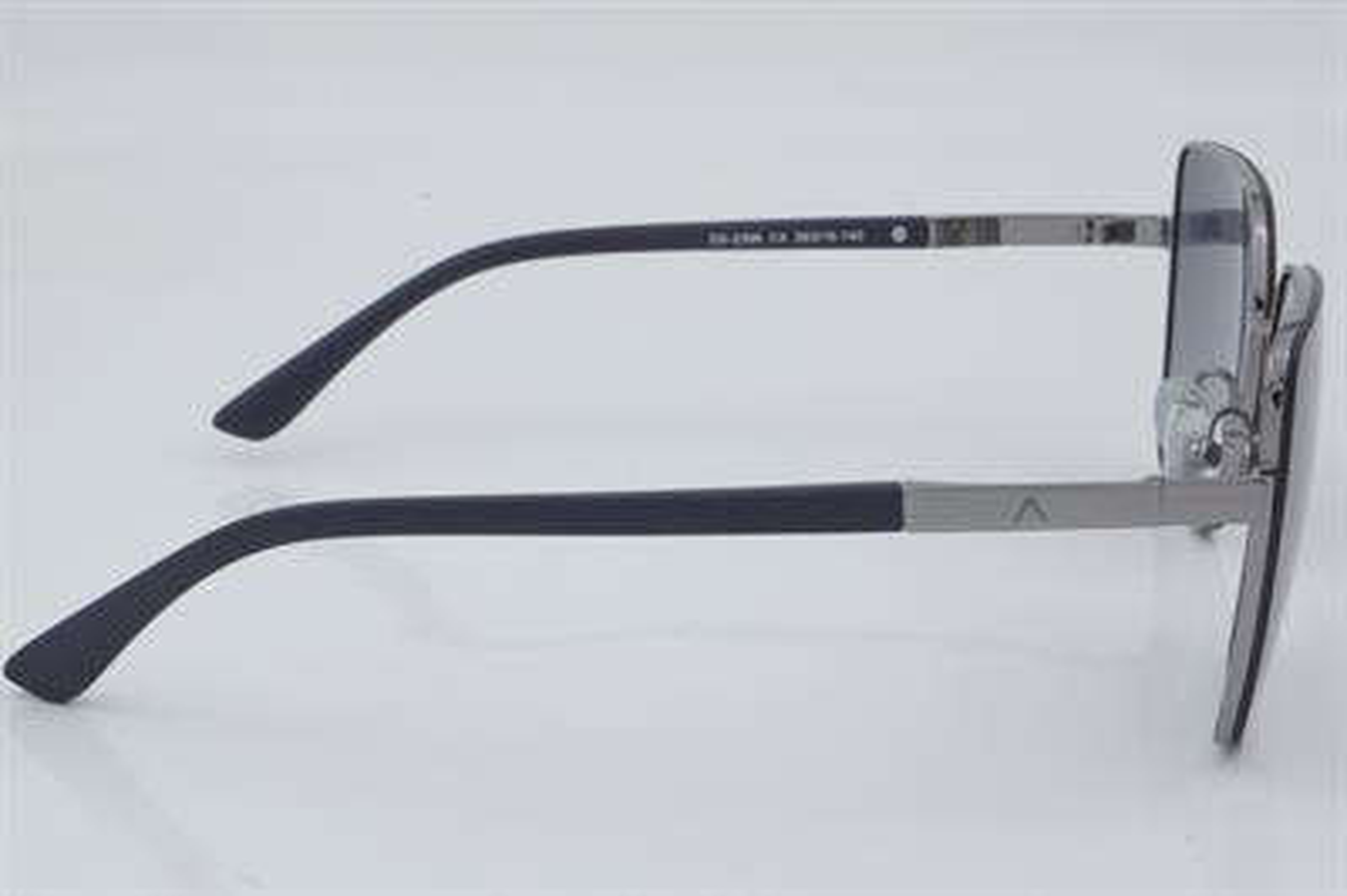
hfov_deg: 27.0
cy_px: 448
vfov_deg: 18.2
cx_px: 674
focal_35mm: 75
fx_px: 2804
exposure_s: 1/3
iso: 100
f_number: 32
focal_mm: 50
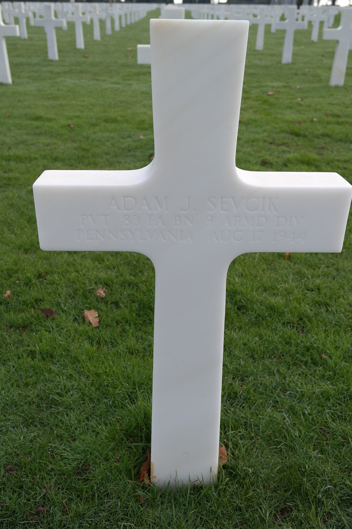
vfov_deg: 61.9
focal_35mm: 30
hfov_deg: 43.6
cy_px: 264
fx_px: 440
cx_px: 176
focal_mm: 20
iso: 100
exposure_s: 1/160
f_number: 4.5
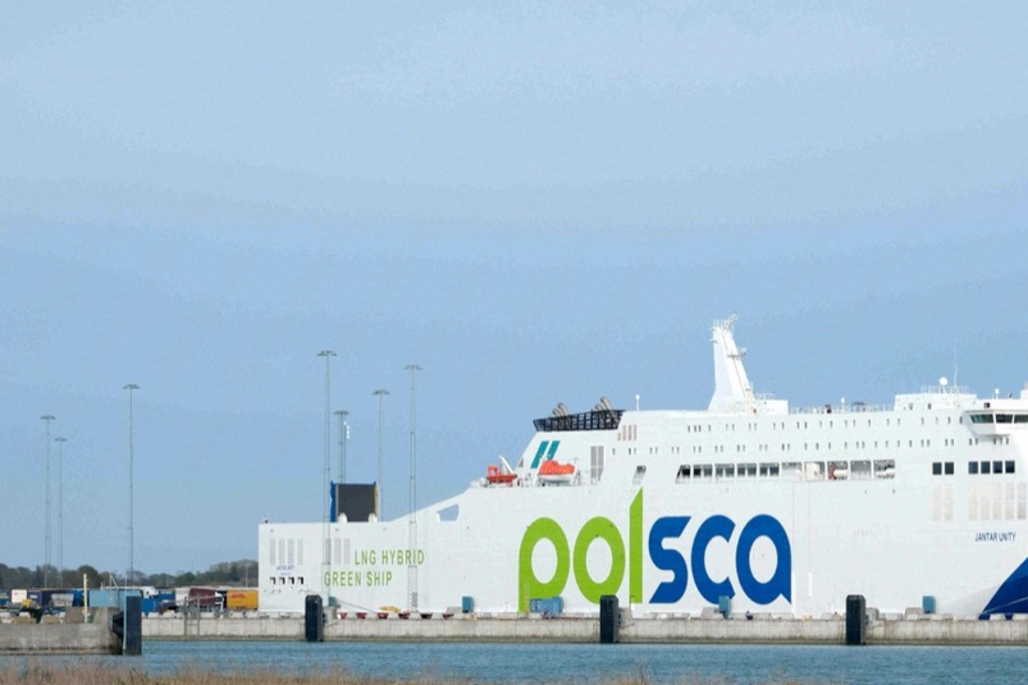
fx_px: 4482
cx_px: 718
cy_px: 476
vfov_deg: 8.7
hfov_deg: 13.1
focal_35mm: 157
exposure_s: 1/850
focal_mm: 70
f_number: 4
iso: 125
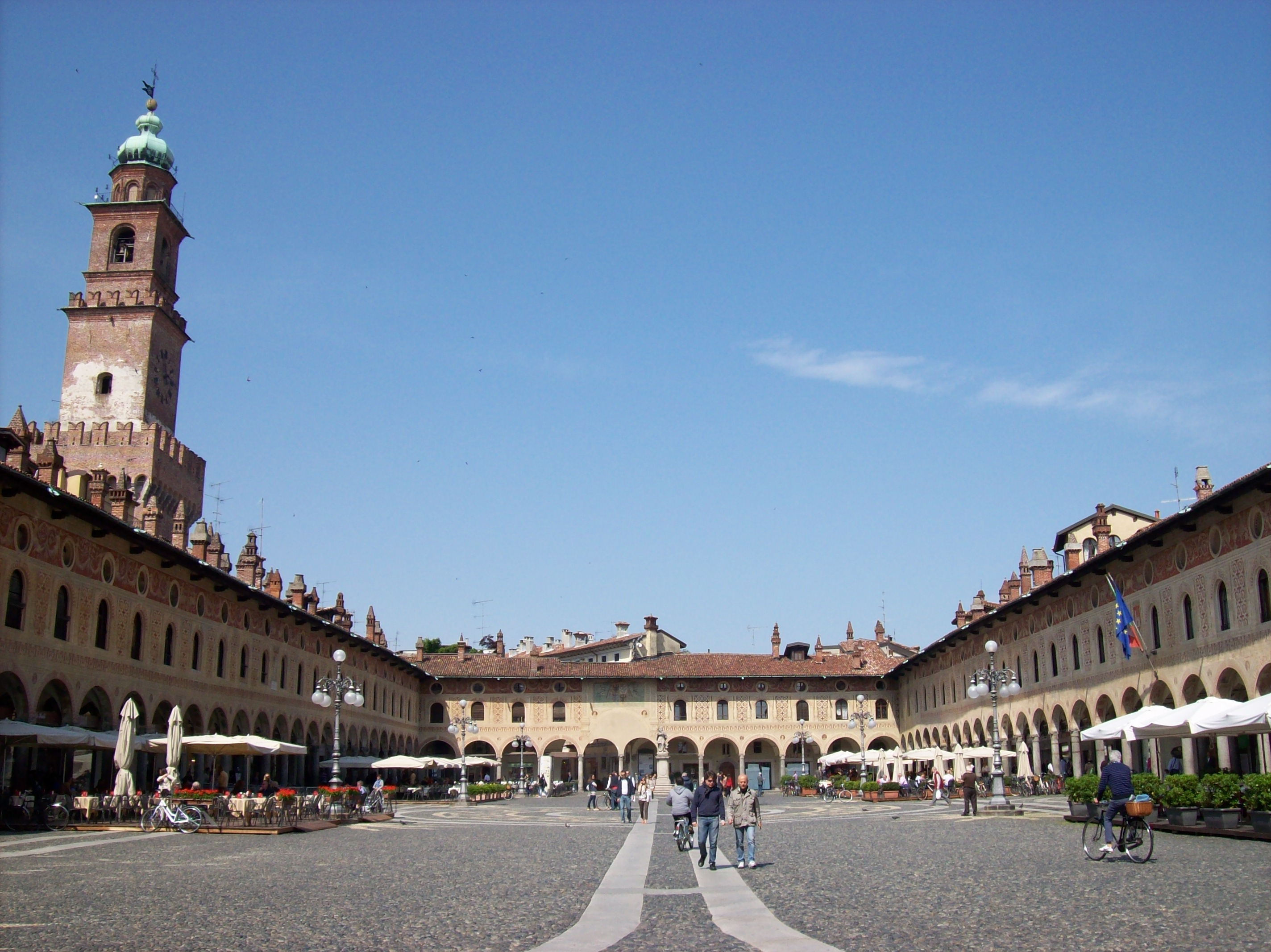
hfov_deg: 51.4
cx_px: 636
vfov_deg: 39.6
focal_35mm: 36
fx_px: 1321
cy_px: 476
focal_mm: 6
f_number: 4.8
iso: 80
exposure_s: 1/556
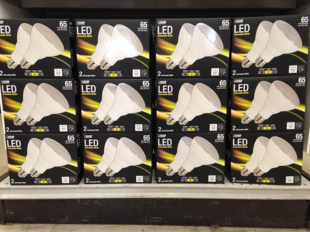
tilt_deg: -13.2
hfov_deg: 55.4
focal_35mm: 33
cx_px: 155
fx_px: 295
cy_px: 116
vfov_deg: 42.9
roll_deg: +0.1
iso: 160
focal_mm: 4.12
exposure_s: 1/20
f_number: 2.4
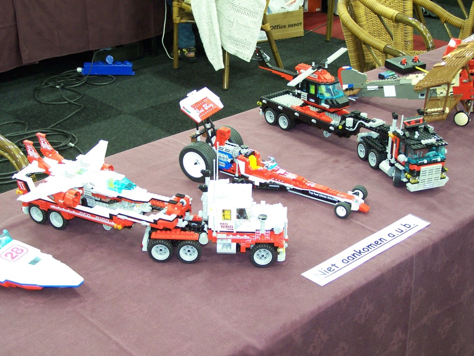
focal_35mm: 56
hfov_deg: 34.3
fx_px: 767
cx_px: 237
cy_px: 178
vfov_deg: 26.1
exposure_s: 1/2
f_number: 3.1
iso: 140
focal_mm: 9.3
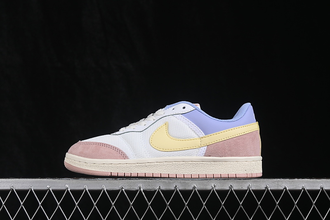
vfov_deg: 18.2
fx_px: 687
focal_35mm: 75
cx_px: 165
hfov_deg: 27.0
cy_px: 110
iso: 160
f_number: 8
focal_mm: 50
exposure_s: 1/80
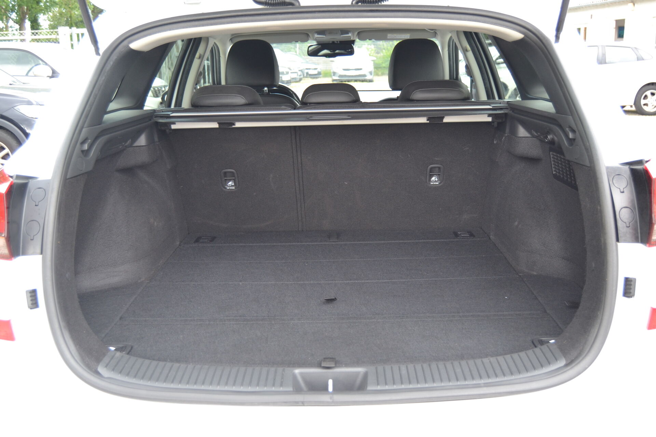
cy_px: 218
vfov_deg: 38.4
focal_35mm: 34
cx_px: 328
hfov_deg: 55.1
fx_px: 629
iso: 400
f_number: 4.5
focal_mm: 23
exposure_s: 1/80
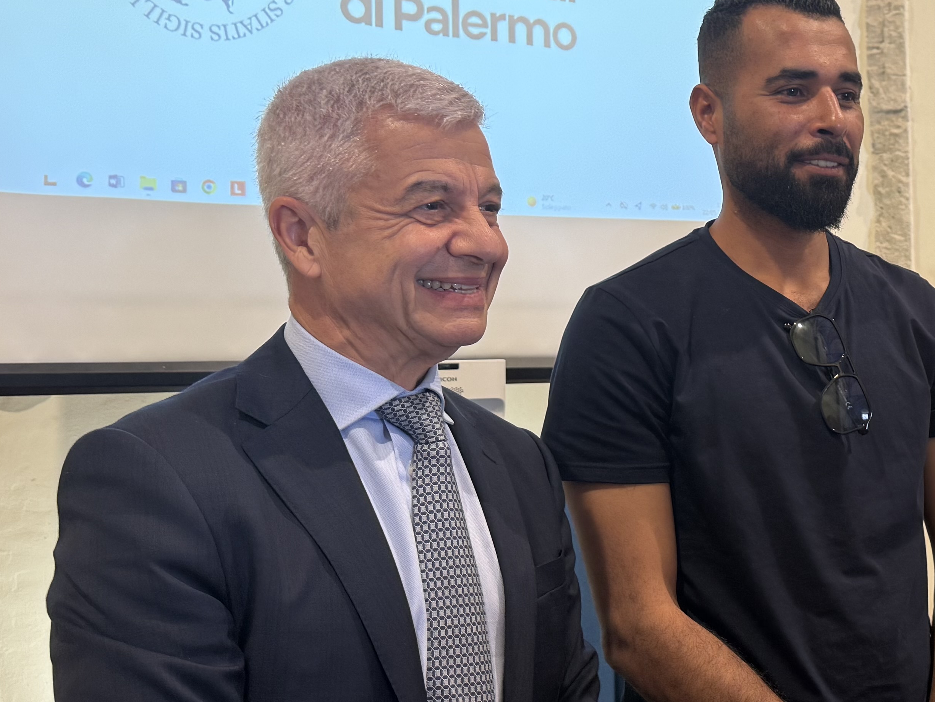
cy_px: 277
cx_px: 855
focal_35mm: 56
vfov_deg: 26.0
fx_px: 1513
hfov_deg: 32.5
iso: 100
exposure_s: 1/50
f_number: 1.78
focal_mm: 6.76
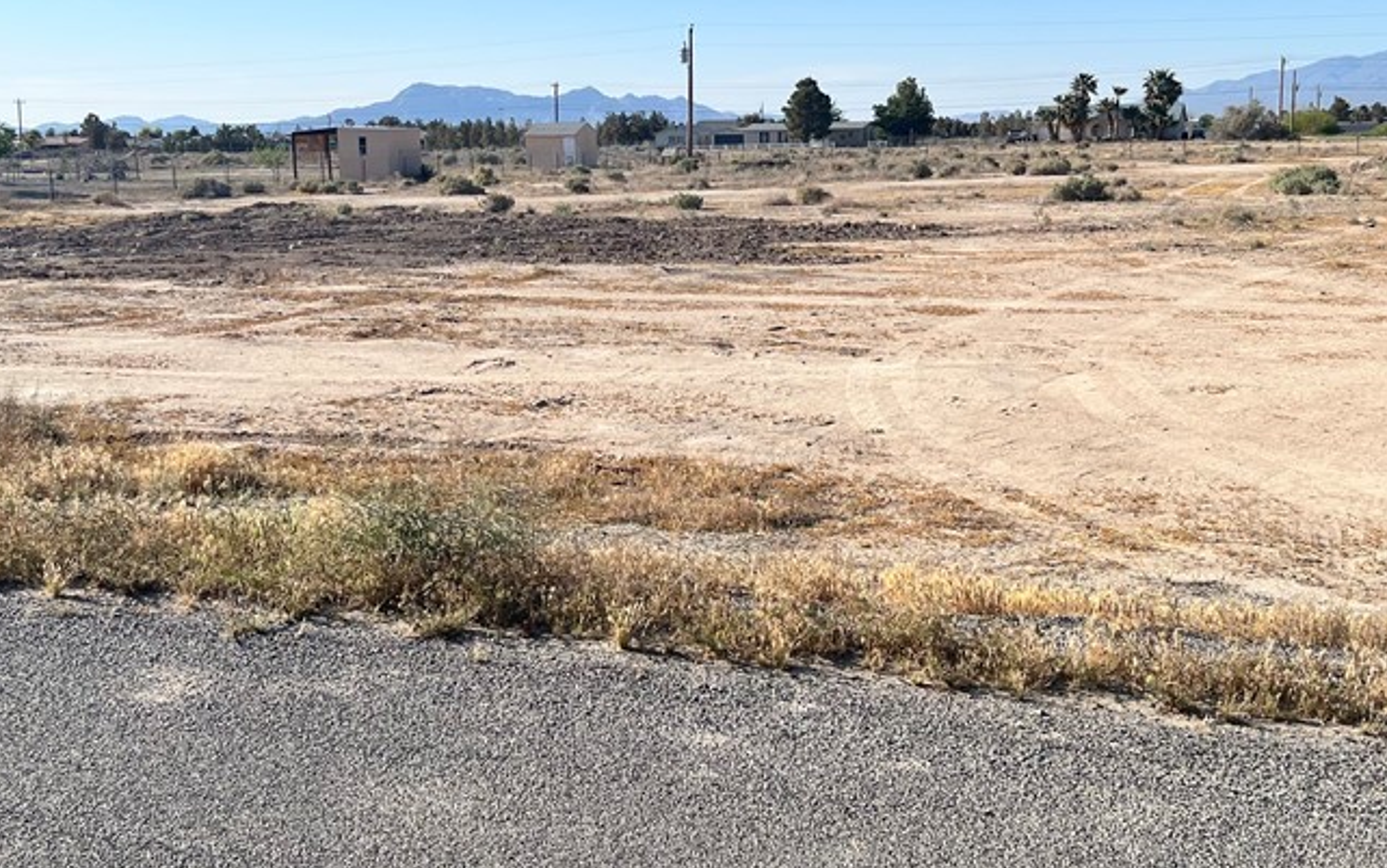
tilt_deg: -8.4
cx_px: 703
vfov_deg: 29.2
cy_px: 390
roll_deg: +0.5
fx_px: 1664
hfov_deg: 45.3
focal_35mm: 44
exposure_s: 1/5882
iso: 50
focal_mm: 5.7
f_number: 1.5
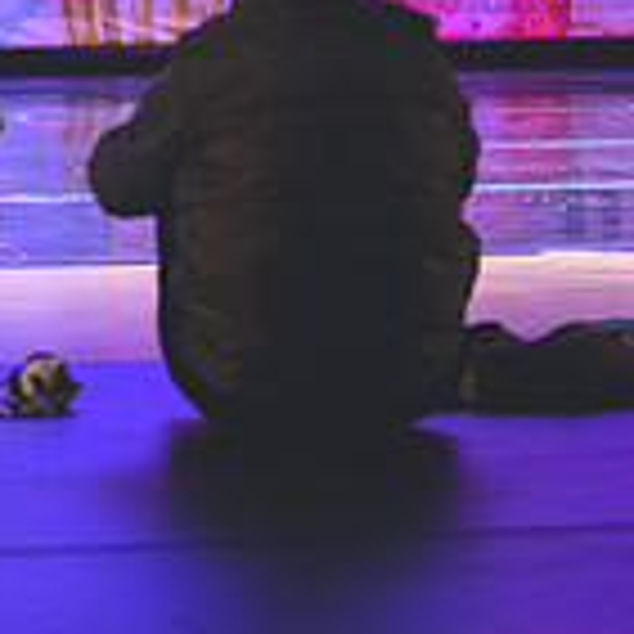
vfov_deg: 5.4
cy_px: -225
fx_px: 6734
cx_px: 317
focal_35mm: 325
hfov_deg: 5.4
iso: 1600
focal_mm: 70
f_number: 2.8
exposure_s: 1/400
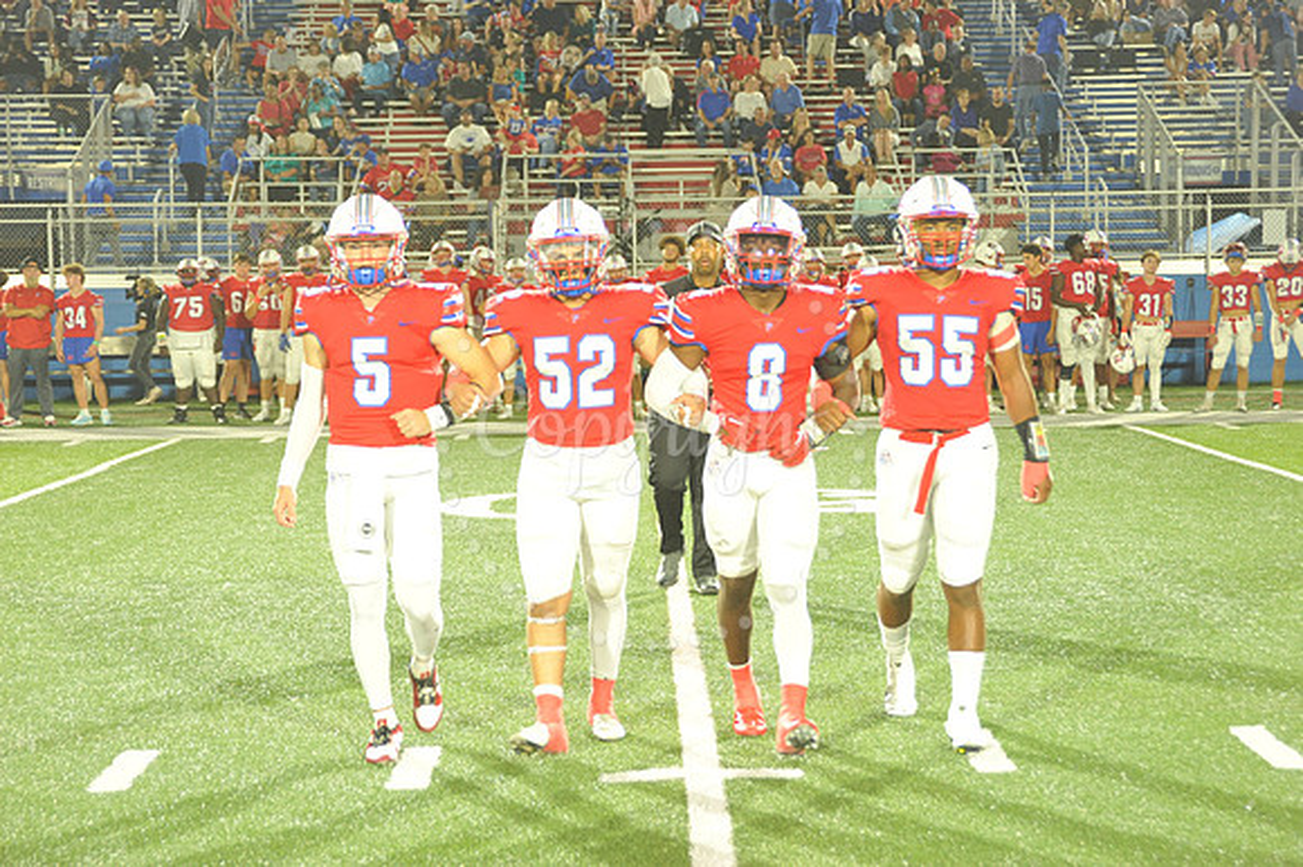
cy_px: 434
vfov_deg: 20.6
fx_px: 2387
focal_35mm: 66
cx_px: 652
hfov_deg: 30.5
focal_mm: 66
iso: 2000
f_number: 5.6
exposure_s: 1/60
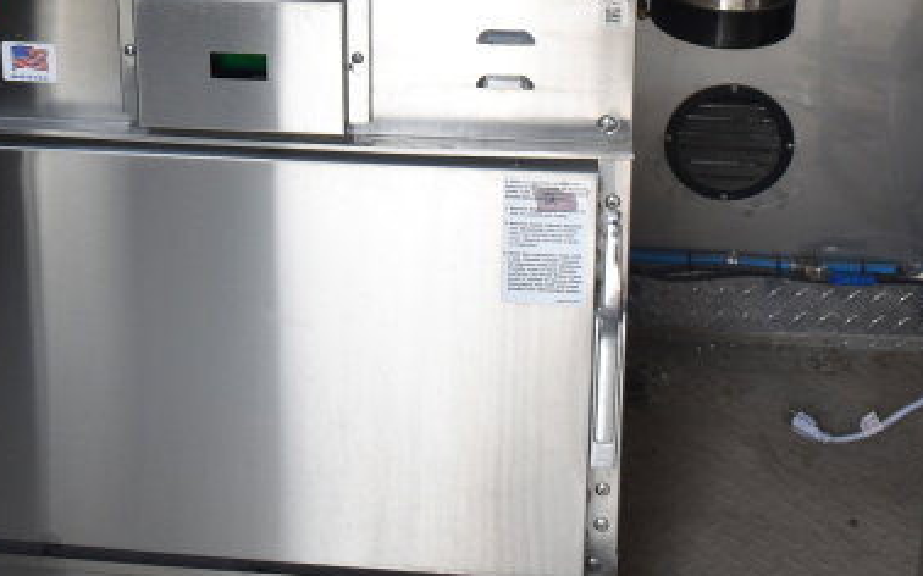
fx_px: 1861
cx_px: 283
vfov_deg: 16.4
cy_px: -216
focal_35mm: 74
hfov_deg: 27.6
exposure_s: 1/50
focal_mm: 20
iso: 100
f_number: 3.8
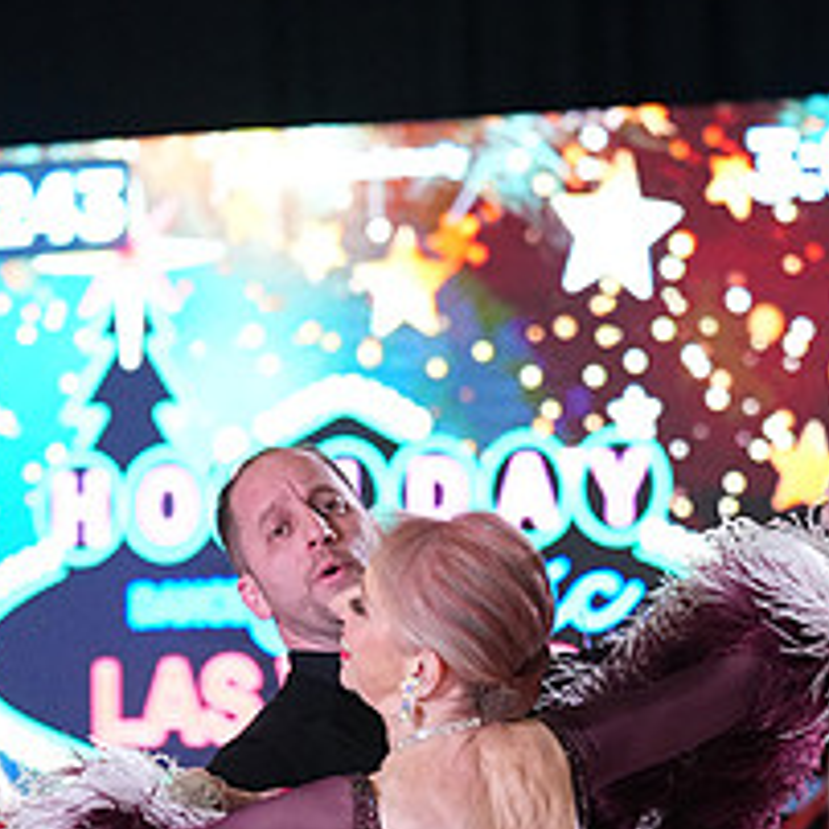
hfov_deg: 4.5
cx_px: 277
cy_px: 1075
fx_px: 10621
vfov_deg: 4.5
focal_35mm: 392
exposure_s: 1/400
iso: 6400
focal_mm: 161
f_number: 4
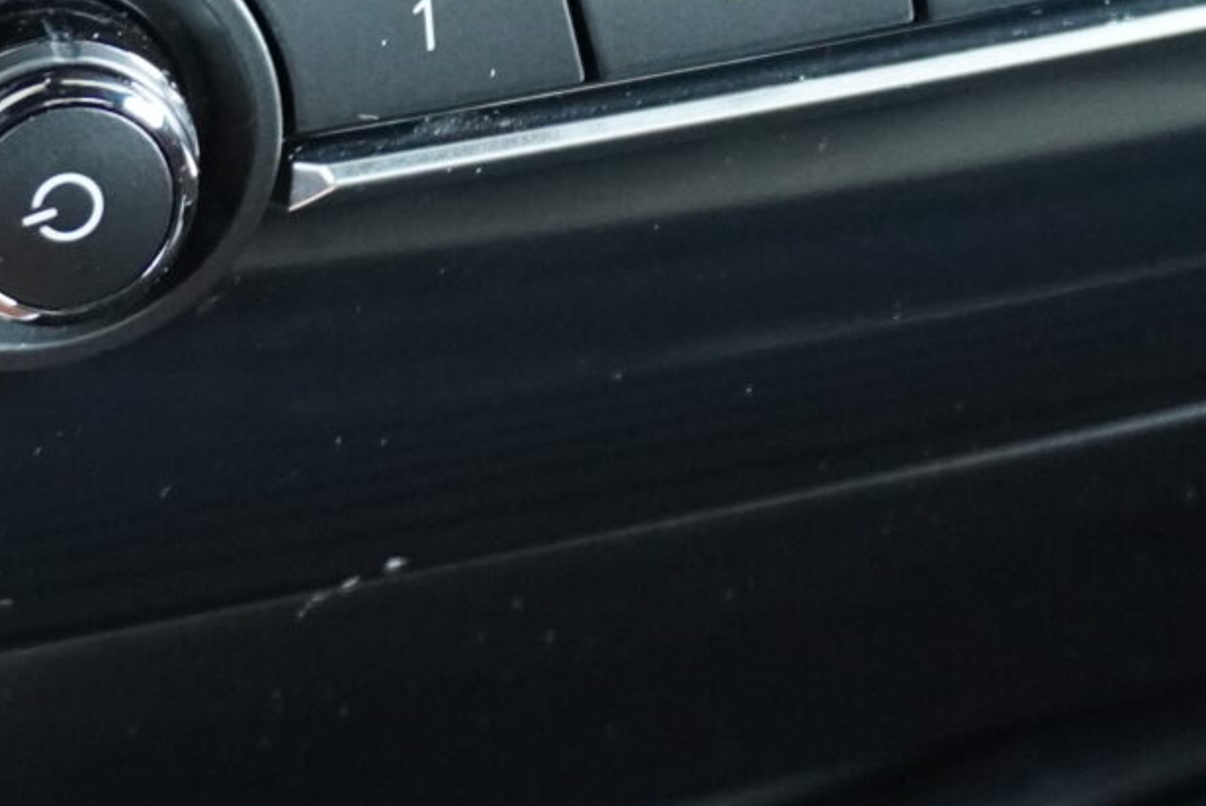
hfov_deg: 14.3
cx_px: 928
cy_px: -705
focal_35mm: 143
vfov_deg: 9.1
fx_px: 4795
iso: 2500
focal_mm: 23
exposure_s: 1/60
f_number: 4
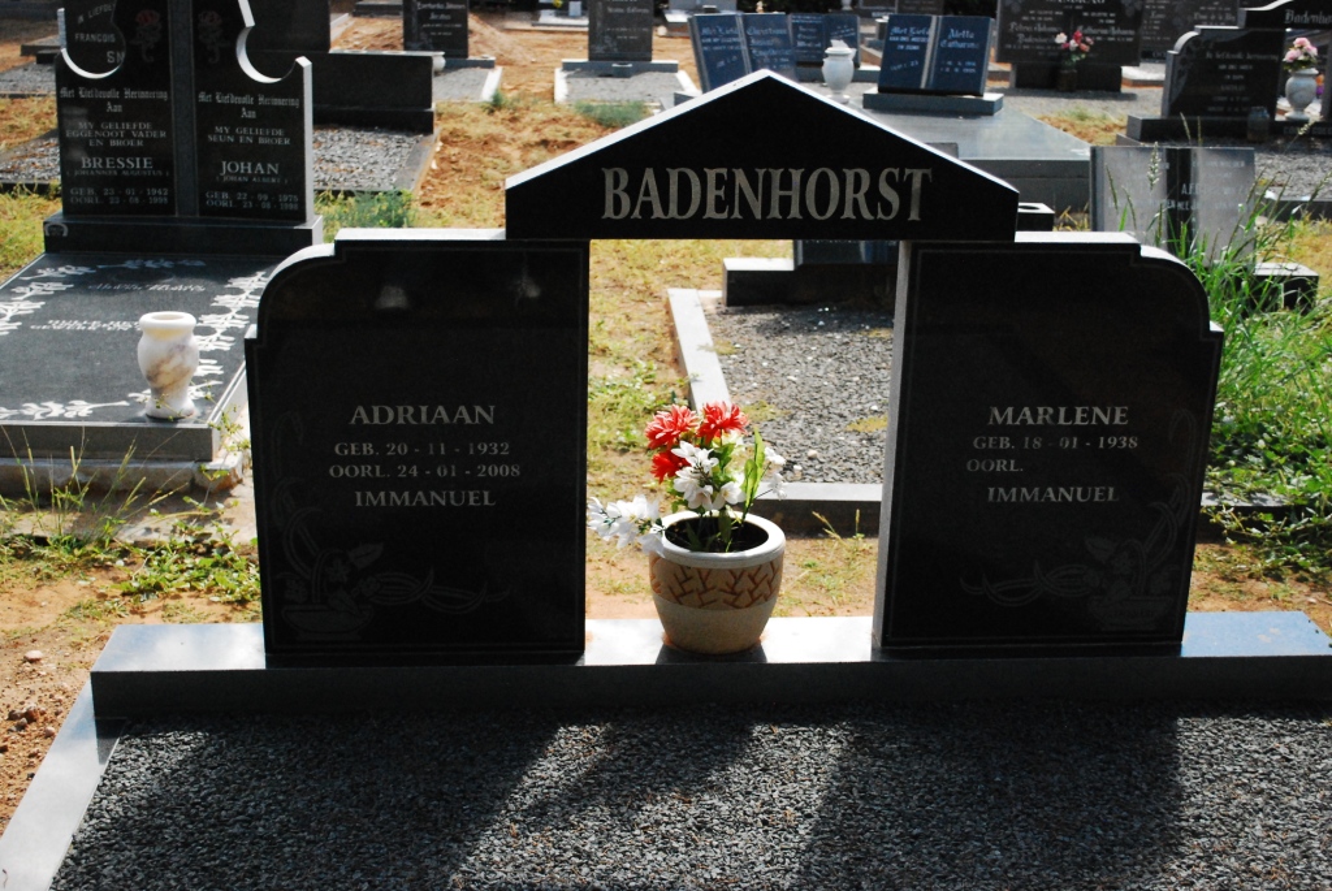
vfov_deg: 28.1
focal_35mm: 48
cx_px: 666
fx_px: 1778
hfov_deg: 41.1
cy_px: 446
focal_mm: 32
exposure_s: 1/2500
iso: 1600
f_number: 4.8
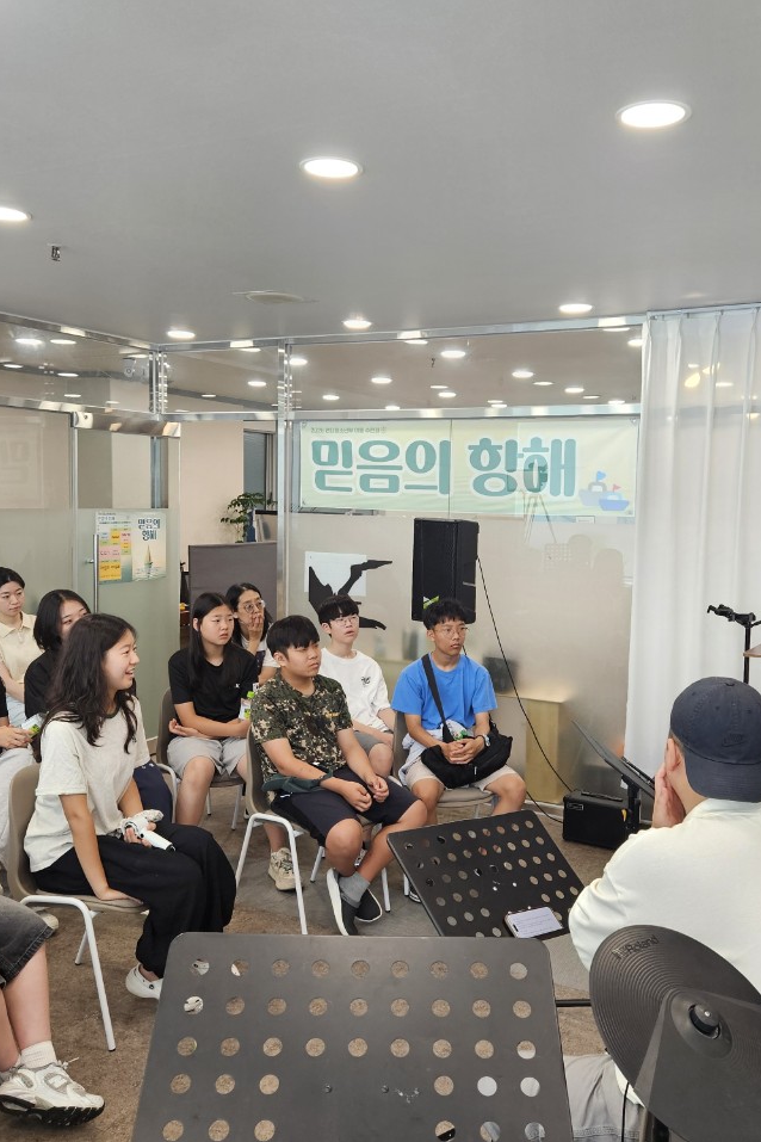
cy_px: 572
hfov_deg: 41.1
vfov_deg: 58.7
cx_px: 407
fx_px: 1015
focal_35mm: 32
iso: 200
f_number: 1.8
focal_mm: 5.4
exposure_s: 1/120
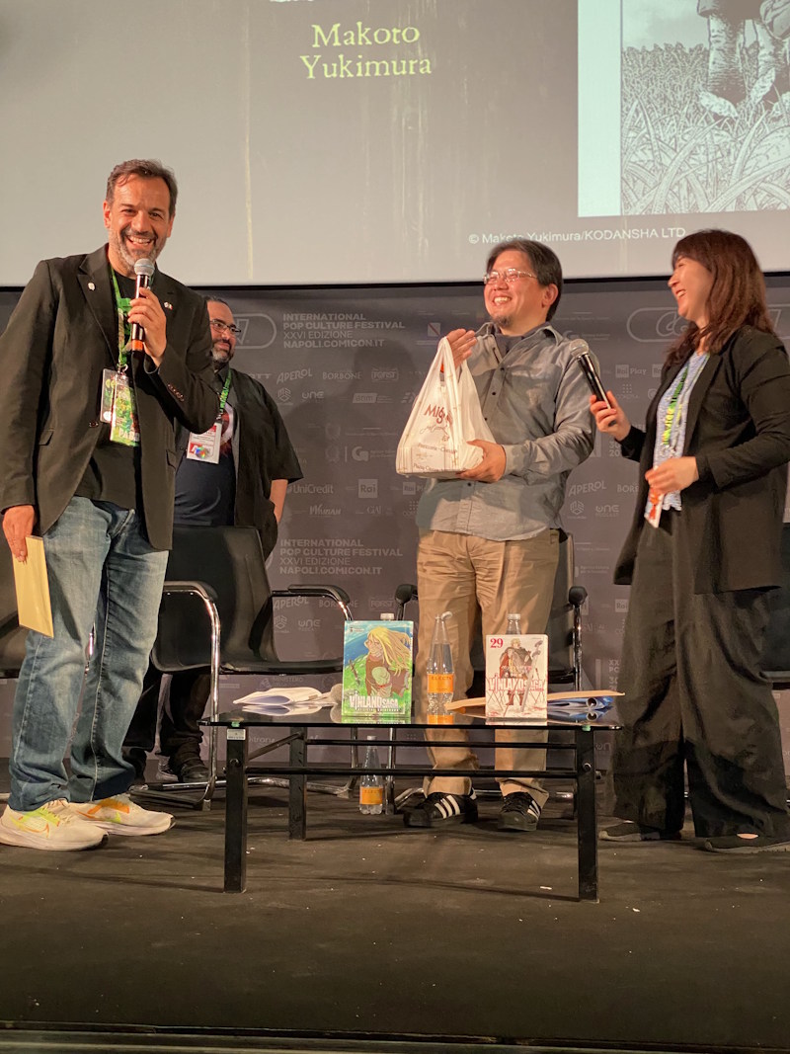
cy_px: 527
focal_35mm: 52
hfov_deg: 28.0
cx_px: 395
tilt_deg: +5.8
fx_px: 1583
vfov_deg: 36.8
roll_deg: -1.6
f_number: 2
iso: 320
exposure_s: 1/60
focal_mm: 6
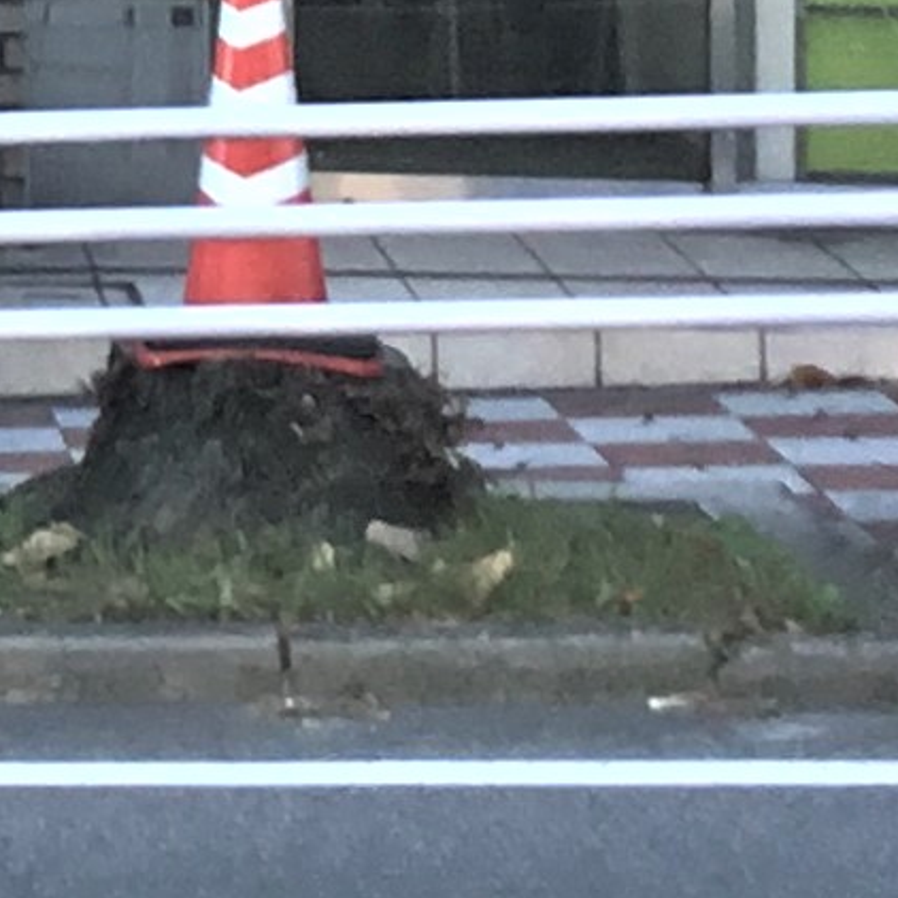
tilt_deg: +0.4
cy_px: -513
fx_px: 3933
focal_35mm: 134
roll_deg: -1.9
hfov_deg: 11.3
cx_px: -1079
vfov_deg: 12.3
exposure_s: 1/272
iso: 25
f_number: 2.4
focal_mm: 3.3
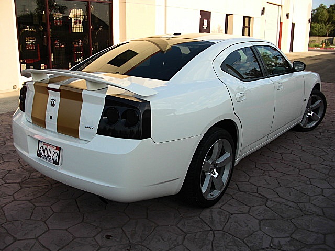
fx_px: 348
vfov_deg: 39.7
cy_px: 126
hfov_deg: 51.4
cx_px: 168
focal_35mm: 36
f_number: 2.8
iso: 50
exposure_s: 1/400
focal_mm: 6.3
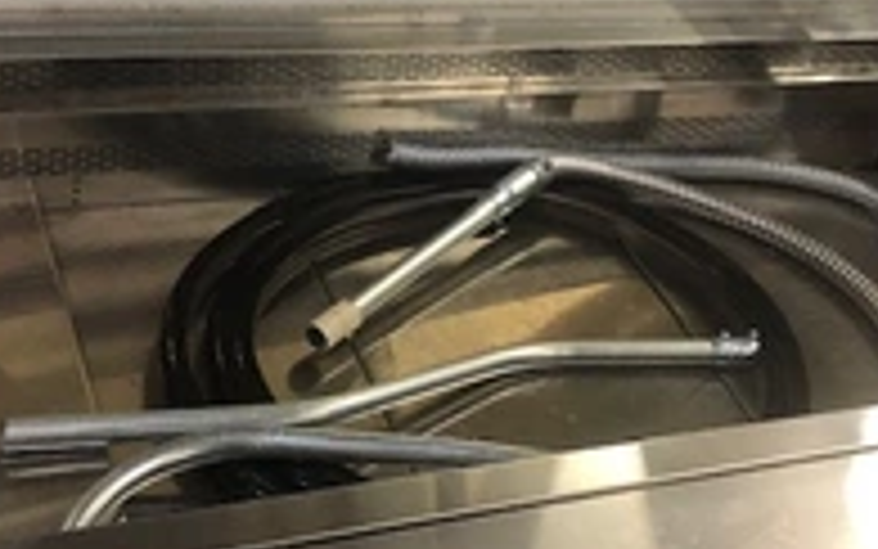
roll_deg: -13.7
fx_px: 1460
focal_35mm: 61
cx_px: 473
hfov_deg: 33.5
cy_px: 212
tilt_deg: -33.1
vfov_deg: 21.3
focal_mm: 4
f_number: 1.8
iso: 100
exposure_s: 1/15
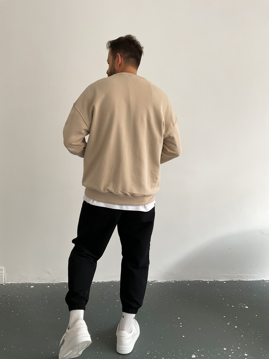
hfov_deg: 48.2
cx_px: 134
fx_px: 300
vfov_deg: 61.7
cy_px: 180
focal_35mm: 29
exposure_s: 1/110
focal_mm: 3
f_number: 1.8
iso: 64
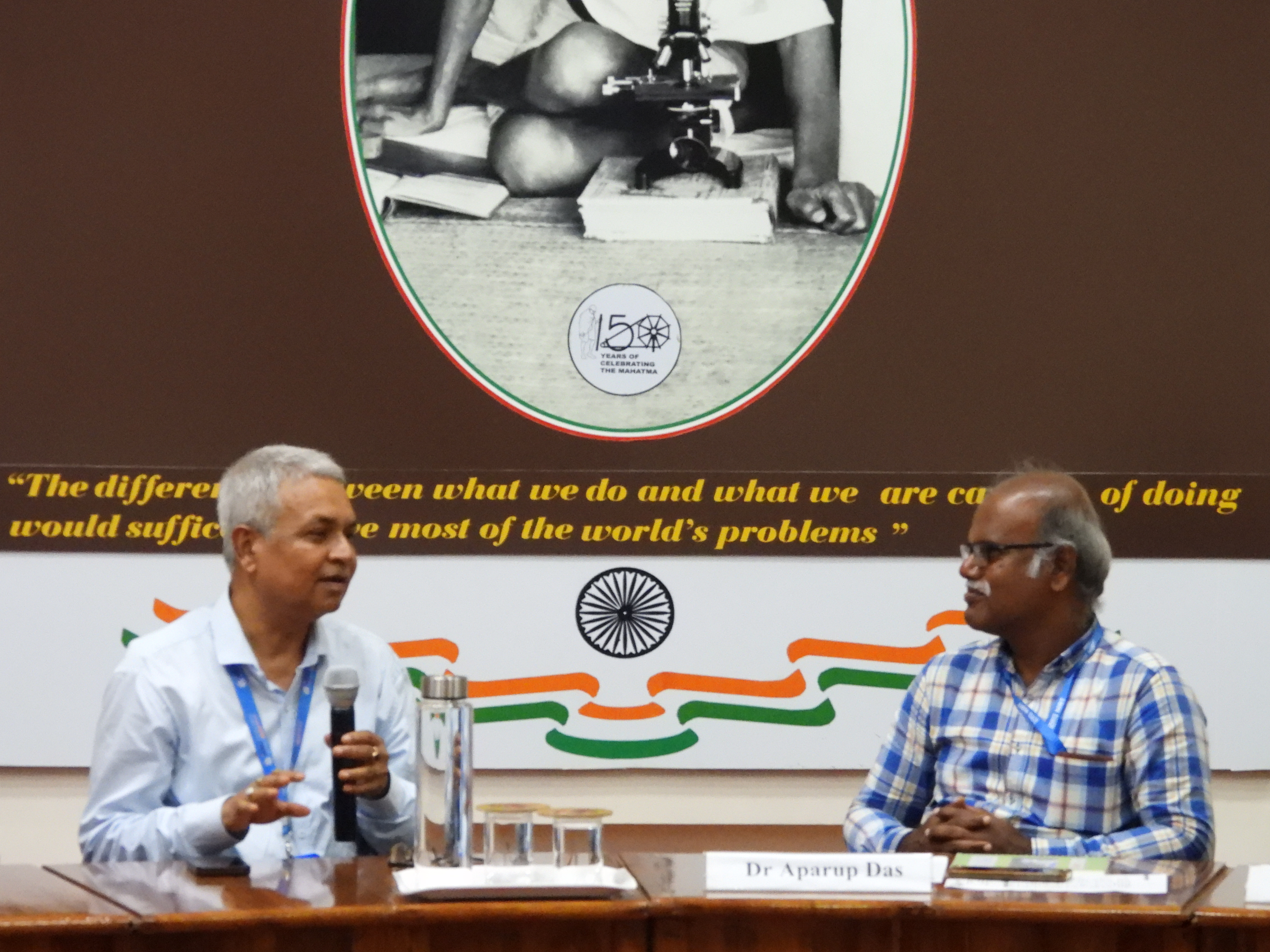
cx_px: 635
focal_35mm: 150
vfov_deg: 9.9
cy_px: 476
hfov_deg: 13.2
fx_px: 5503
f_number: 4.5
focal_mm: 26.8
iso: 1600
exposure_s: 1/30
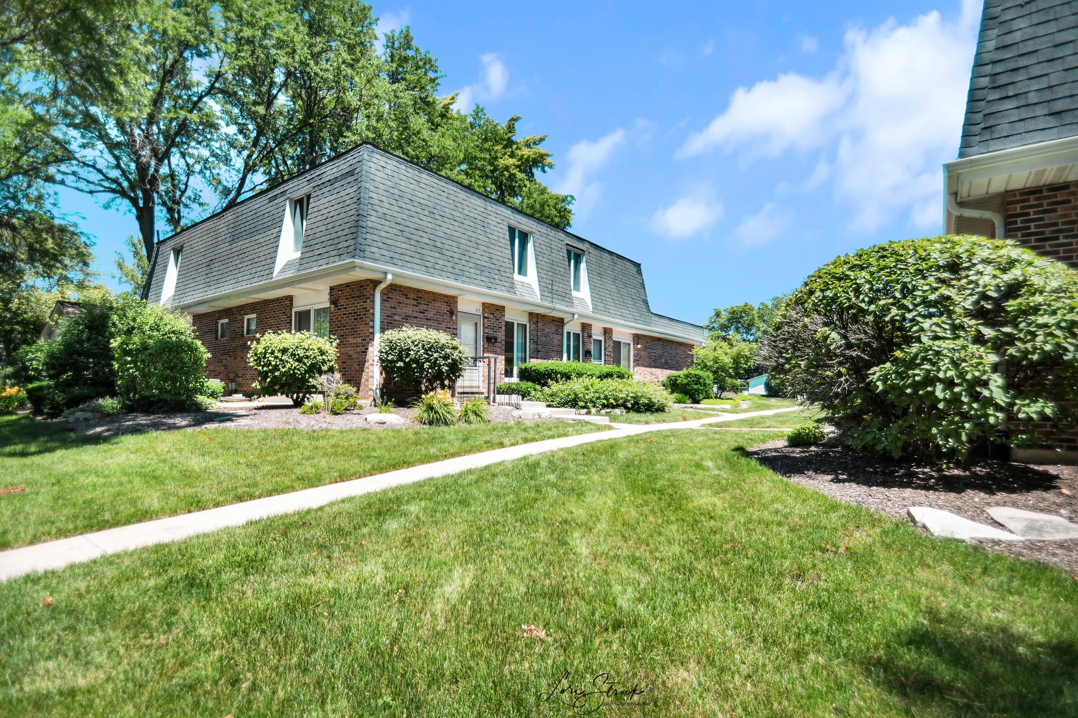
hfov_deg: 96.7
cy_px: 359
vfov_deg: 73.7
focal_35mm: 16
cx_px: 539
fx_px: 479
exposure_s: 1/5000
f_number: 8
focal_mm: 11
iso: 400
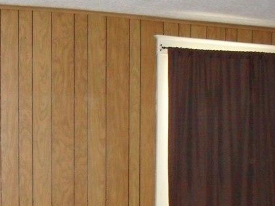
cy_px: 232
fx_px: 667
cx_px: 75
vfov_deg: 17.0
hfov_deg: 23.1
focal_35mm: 84
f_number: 3.2
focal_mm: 6.3
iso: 400
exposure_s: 1/45
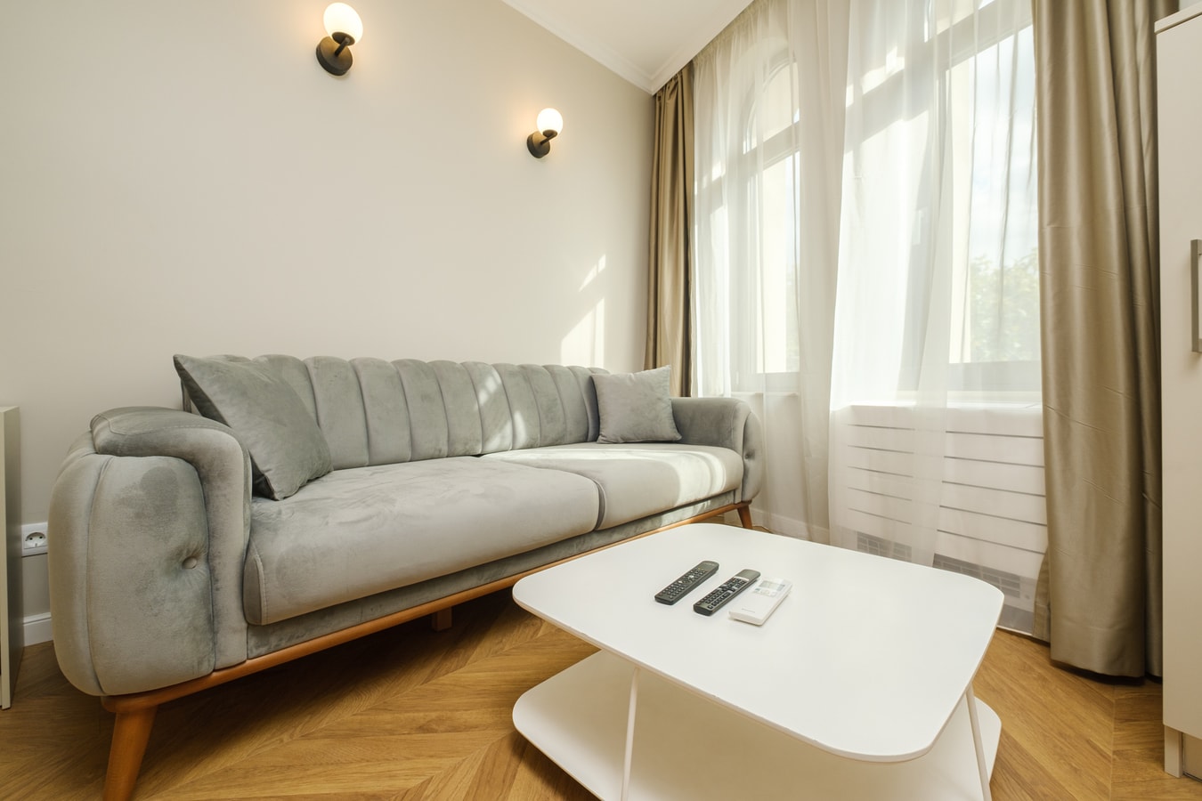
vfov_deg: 77.3
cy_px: 400
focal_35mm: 15
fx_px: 501
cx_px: 601
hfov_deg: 100.4
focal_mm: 10
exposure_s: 1/50
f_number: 8
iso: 320
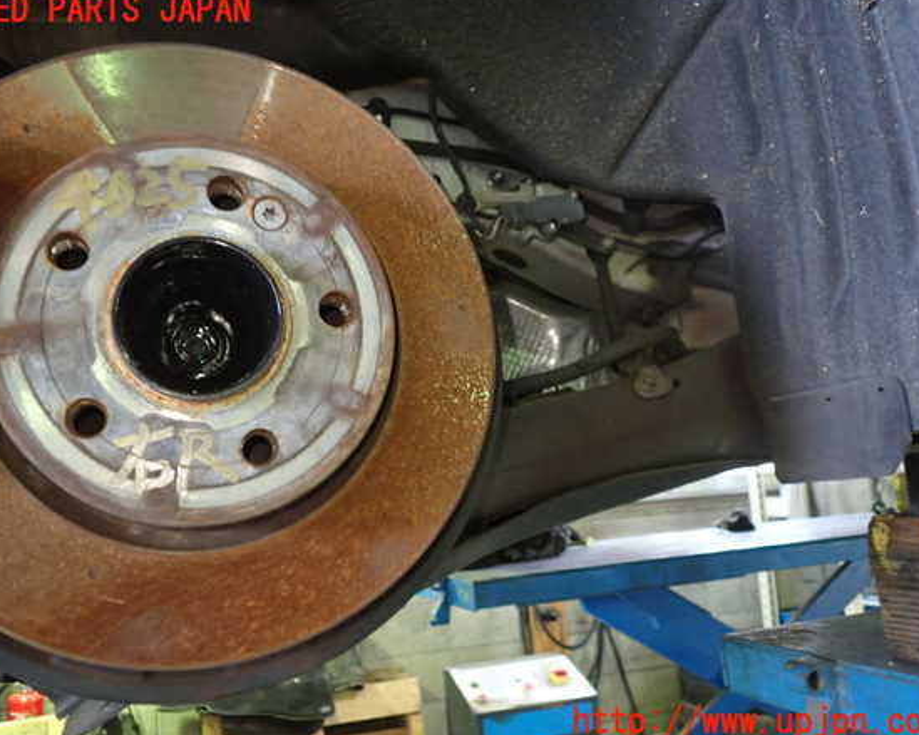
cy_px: 367
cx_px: 449
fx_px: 870
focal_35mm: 32
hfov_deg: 55.7
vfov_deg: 45.8
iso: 640
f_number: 2.3
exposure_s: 1/30
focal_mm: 5.4
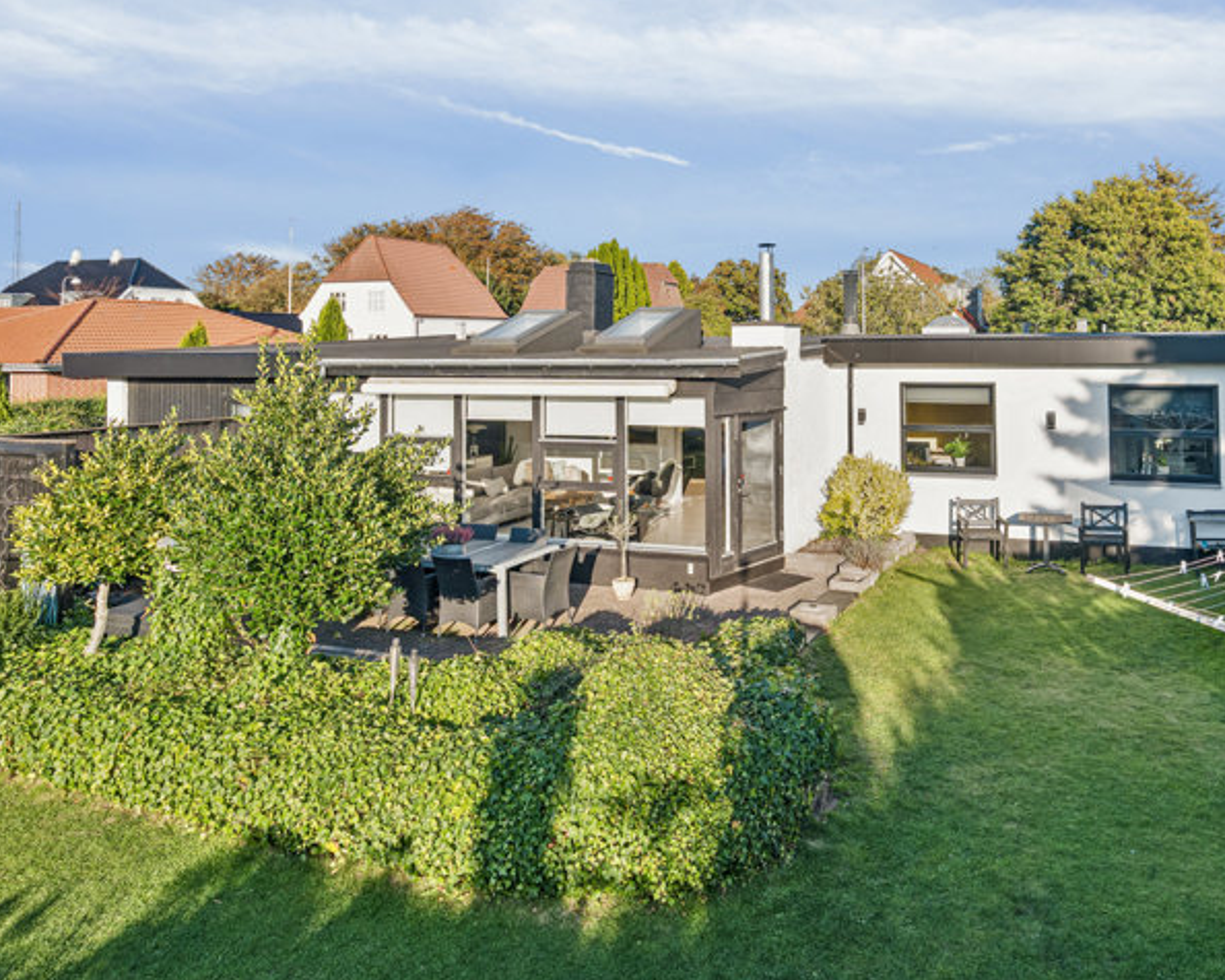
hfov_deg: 68.6
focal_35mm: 24
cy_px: 480
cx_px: 800
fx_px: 870
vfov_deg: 58.8
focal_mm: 19
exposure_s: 1/250
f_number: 6.3
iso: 200
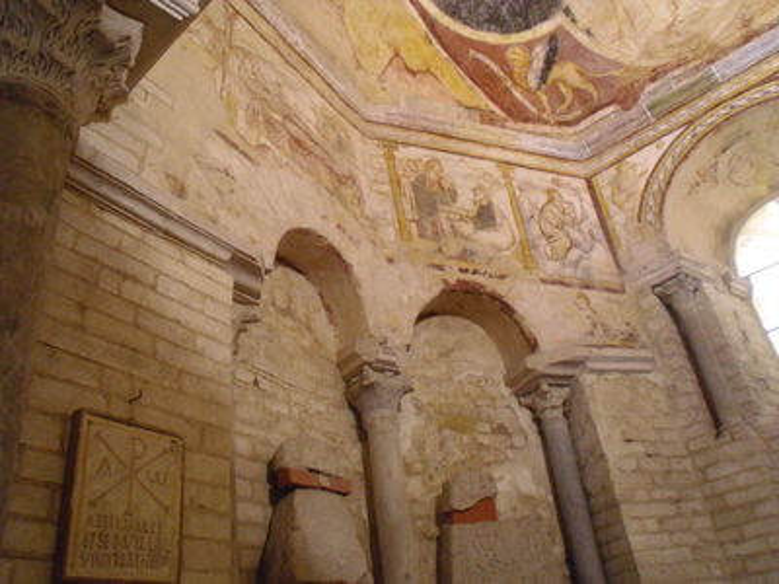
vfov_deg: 49.7
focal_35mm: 28
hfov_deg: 63.4
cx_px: 390
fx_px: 630
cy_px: 292
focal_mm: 4.65
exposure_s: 1/15
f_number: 2.6
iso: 400
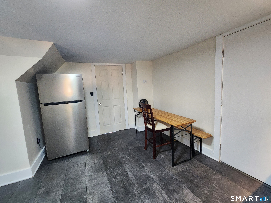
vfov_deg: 89.9
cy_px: 102
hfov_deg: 106.2
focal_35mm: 13
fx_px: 102
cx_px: 136
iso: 400
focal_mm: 2.2
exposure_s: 1/30
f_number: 2.2
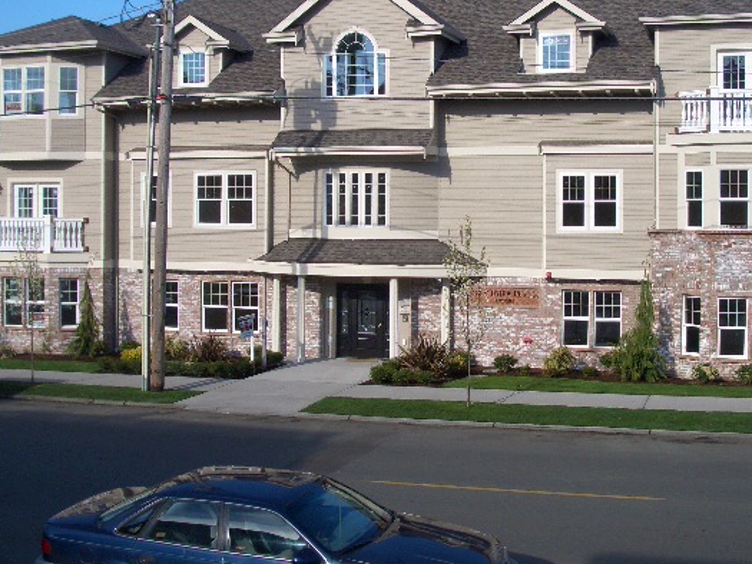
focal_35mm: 50
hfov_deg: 38.1
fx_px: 1086
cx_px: 420
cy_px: 228
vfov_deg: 29.1
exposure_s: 1/400
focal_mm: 6.8
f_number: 4.6
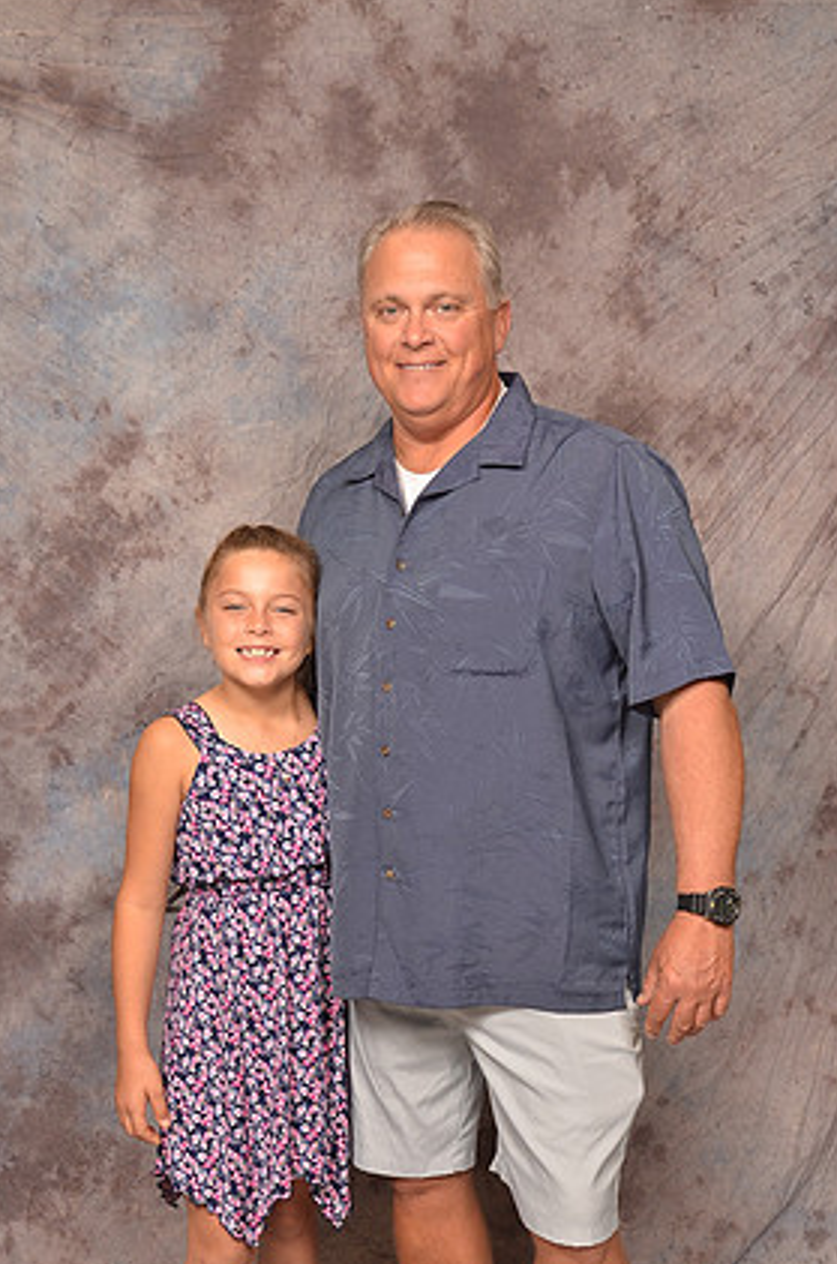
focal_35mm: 52
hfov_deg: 26.0
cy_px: 859
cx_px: 396
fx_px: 1810
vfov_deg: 38.0
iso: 200
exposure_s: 1/60
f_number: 5.6
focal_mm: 25
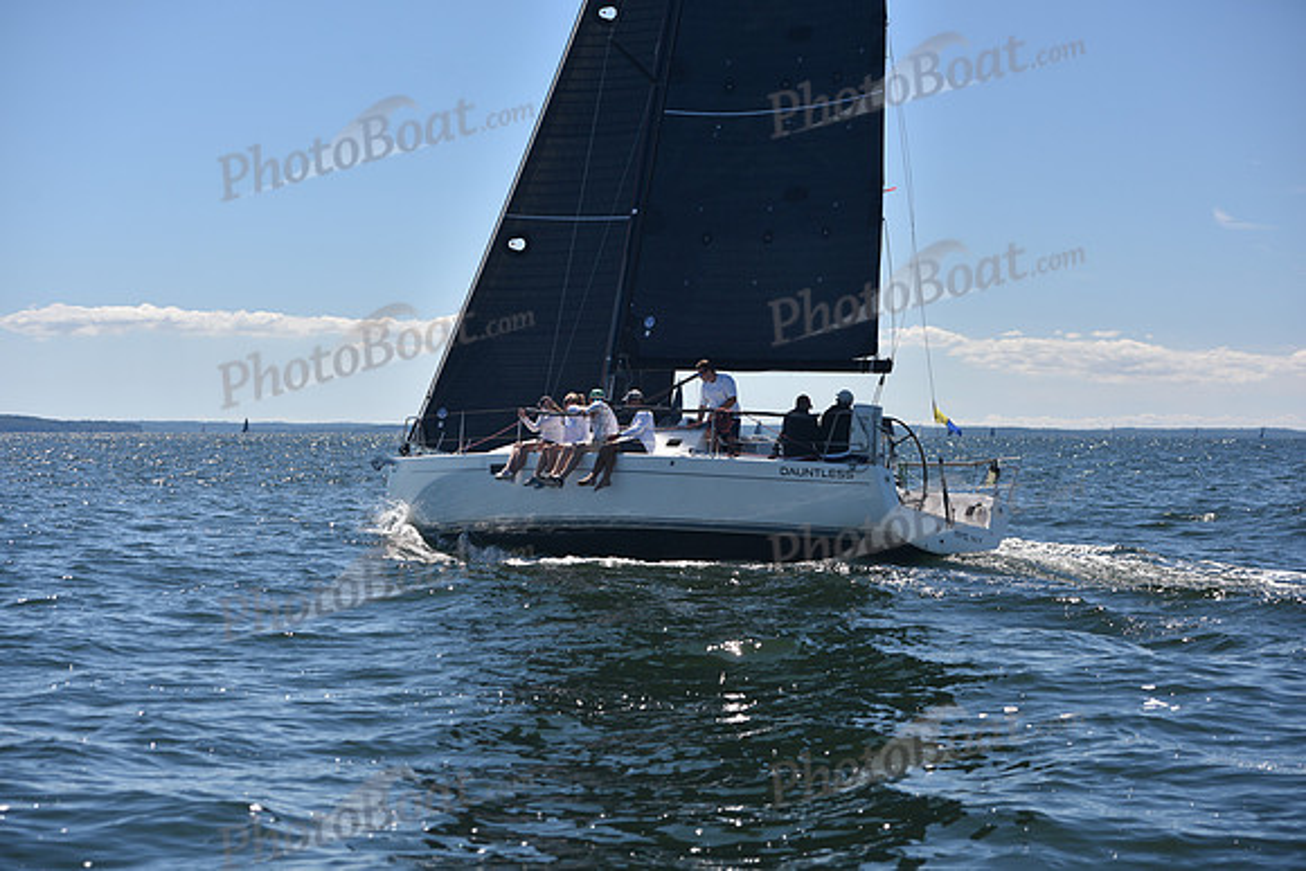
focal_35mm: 70
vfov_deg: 19.5
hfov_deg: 28.8
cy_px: 436
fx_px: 2540
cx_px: 653
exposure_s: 1/800
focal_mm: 70
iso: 200
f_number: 5
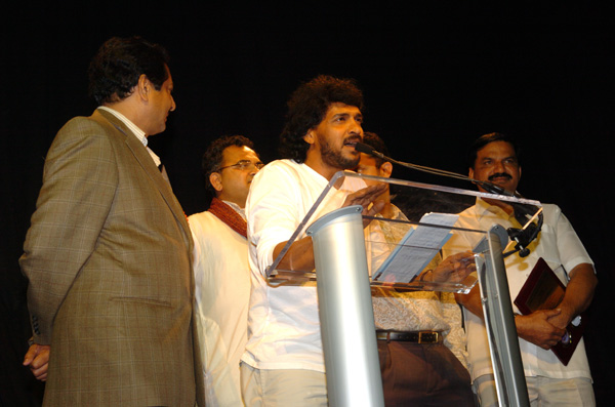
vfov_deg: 25.6
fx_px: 895
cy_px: 204
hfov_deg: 37.9
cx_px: 308
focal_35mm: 52
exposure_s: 1/100
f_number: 5
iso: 400
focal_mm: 35
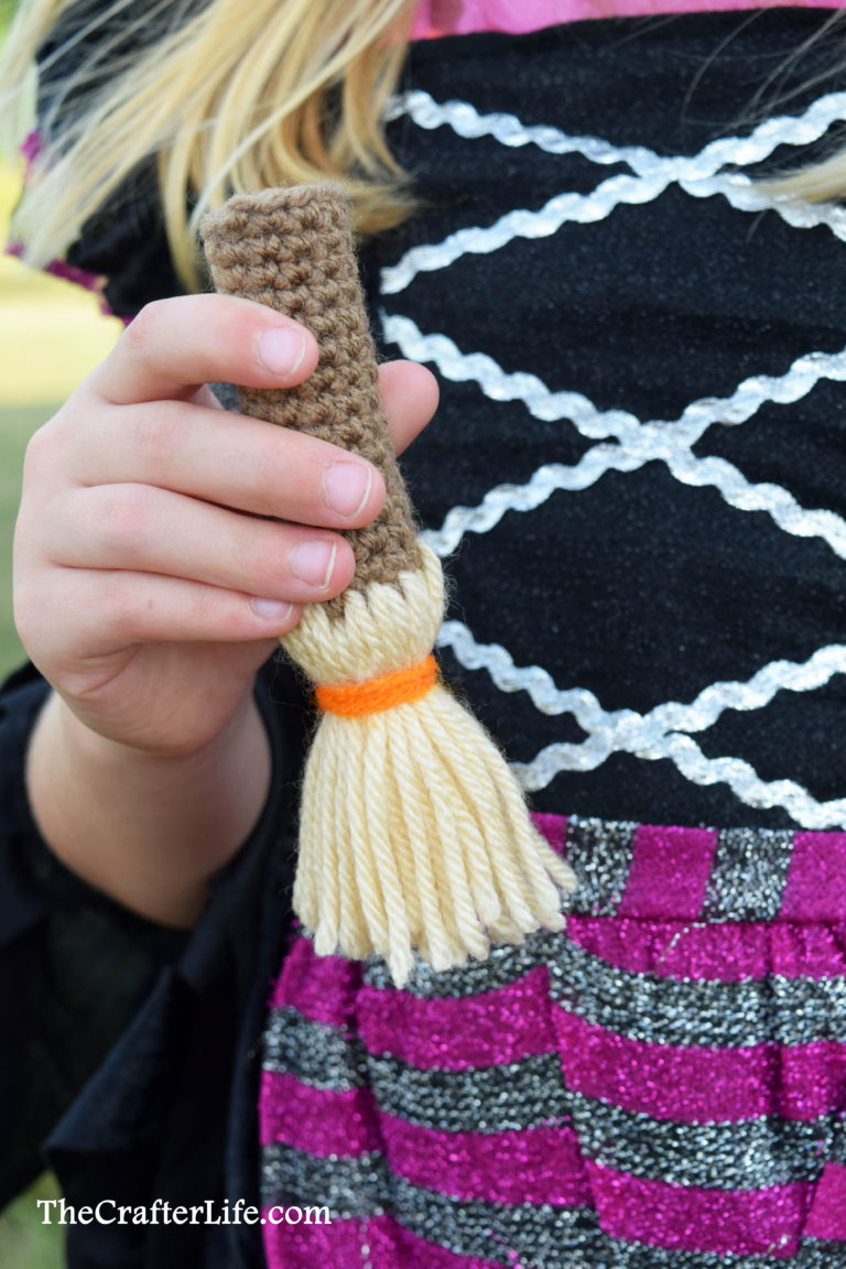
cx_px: 423
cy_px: 634
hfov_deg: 20.2
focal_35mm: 68
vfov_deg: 29.9
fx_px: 2379
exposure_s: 1/250
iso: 400
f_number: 8
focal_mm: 45
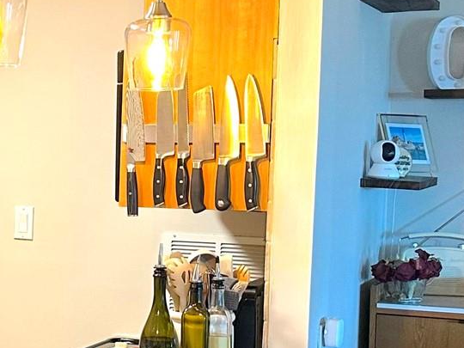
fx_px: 1220
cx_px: -206
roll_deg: -0.6
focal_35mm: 91
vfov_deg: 16.2
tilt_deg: -4.1
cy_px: 223
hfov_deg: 19.2
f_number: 1.78
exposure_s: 1/60
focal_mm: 6.86
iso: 160
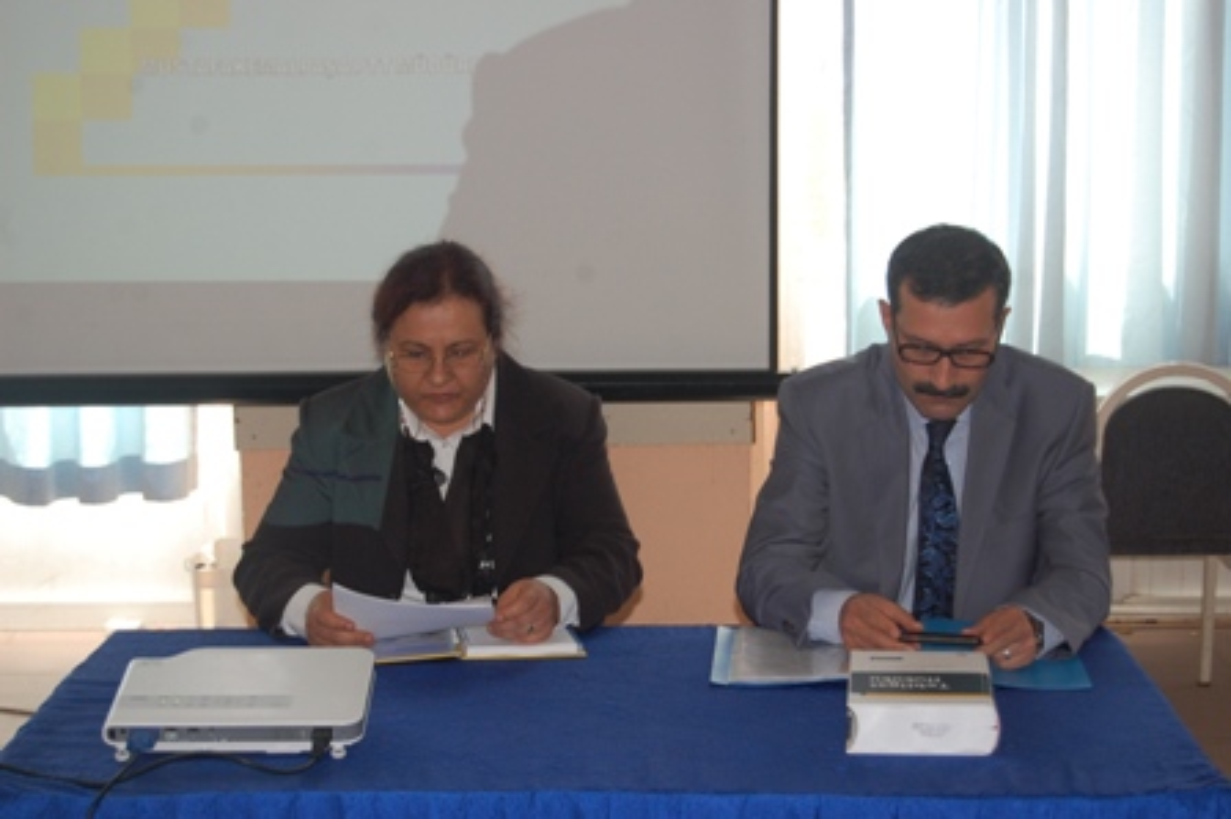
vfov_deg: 18.9
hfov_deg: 28.1
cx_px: 616
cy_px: 410
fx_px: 2460
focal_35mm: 72
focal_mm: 48
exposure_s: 1/60
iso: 400
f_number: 5.6
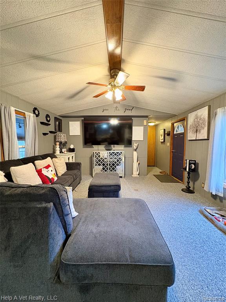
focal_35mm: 14
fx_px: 122
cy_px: 151
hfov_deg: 85.7
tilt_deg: -3.7
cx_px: 113
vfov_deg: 102.1
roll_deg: -0.3
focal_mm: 2.22
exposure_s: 1/30
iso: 1000
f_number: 2.2
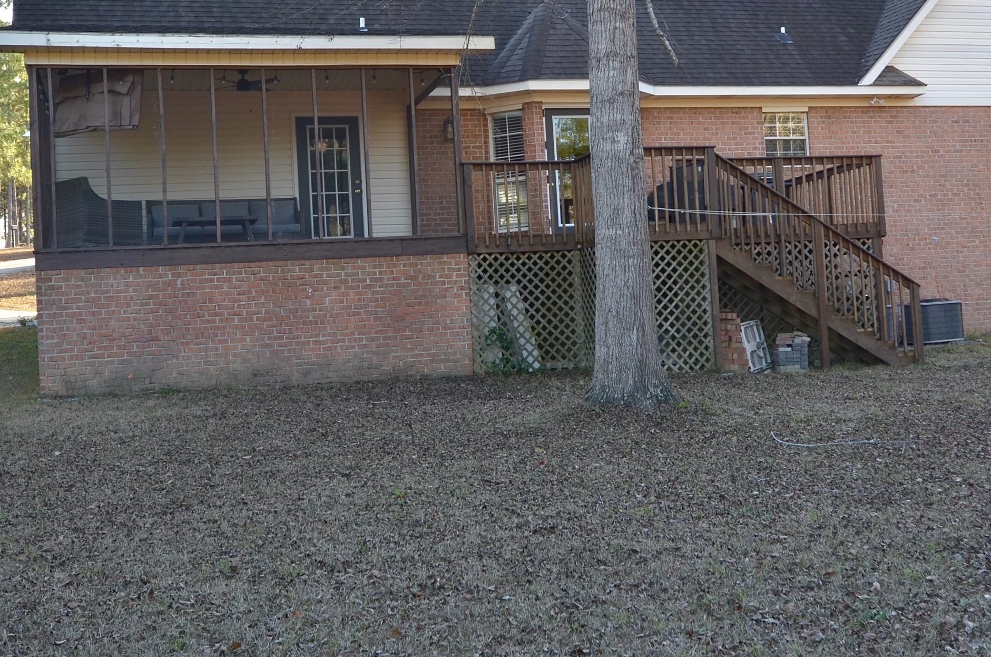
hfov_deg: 40.3
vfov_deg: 27.3
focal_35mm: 49
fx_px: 1346
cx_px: 573
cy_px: 224
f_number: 9
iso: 200
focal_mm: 20
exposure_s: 1/60
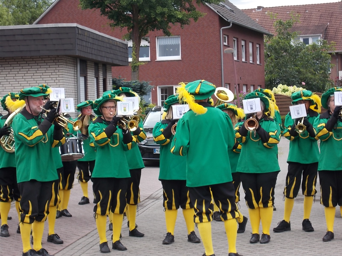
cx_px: 171
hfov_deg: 19.8
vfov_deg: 14.9
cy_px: 128
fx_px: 978
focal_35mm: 99
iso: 80
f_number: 5.5
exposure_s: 1/60
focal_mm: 17.6
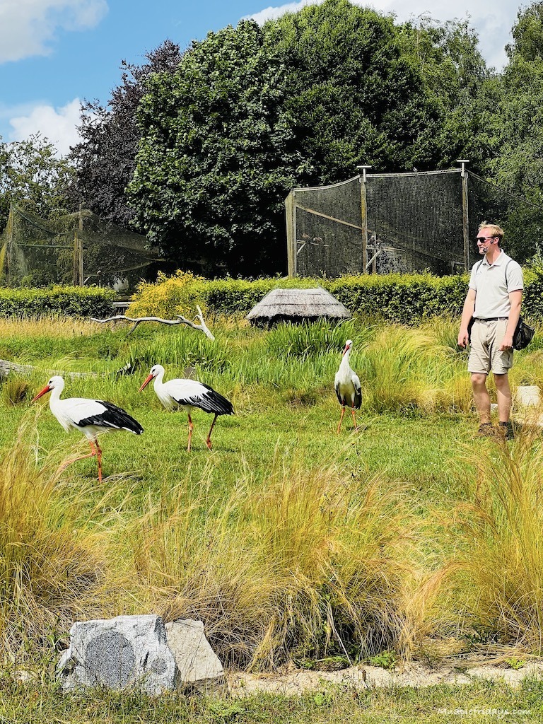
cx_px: 272
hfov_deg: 19.1
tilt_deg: +0.3
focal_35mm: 77
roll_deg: +1.0
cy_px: 362
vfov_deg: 25.3
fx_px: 1610
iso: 32
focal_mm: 9
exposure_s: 1/523
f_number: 2.8
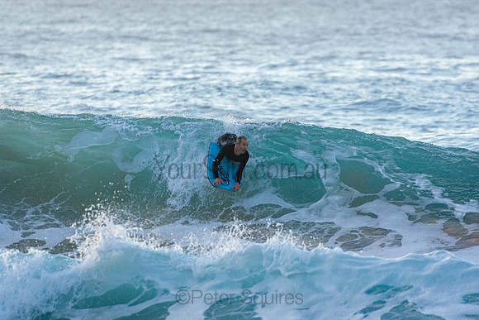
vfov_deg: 1.9
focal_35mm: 720
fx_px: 9582
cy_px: 160
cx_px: 240
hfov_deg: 2.9
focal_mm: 480
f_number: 5.6
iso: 640
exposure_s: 1/1250
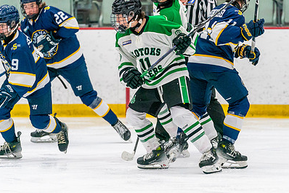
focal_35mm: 397
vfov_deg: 3.5
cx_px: 167
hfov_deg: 5.2
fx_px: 3186
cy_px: 98
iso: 3200
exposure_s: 1/1250
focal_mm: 200
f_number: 2.8
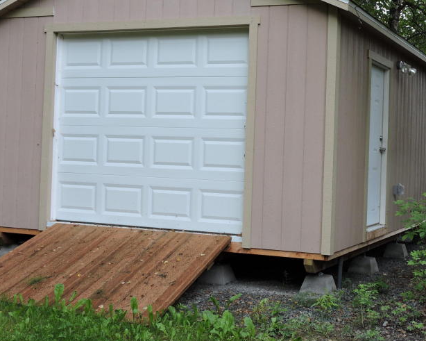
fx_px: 719
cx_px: 286
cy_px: 133
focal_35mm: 57
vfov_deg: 26.6
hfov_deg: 32.7
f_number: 3.8
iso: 100
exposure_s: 1/125
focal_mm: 6.3
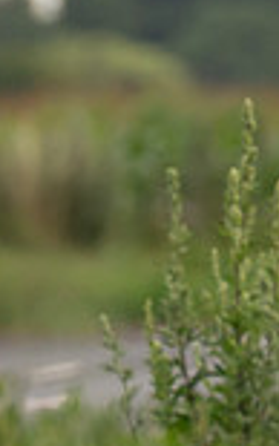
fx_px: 18463
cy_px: 180
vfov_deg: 1.4
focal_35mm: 1519
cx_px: -409
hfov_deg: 0.9
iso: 200
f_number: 4
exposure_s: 1/1000
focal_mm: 200
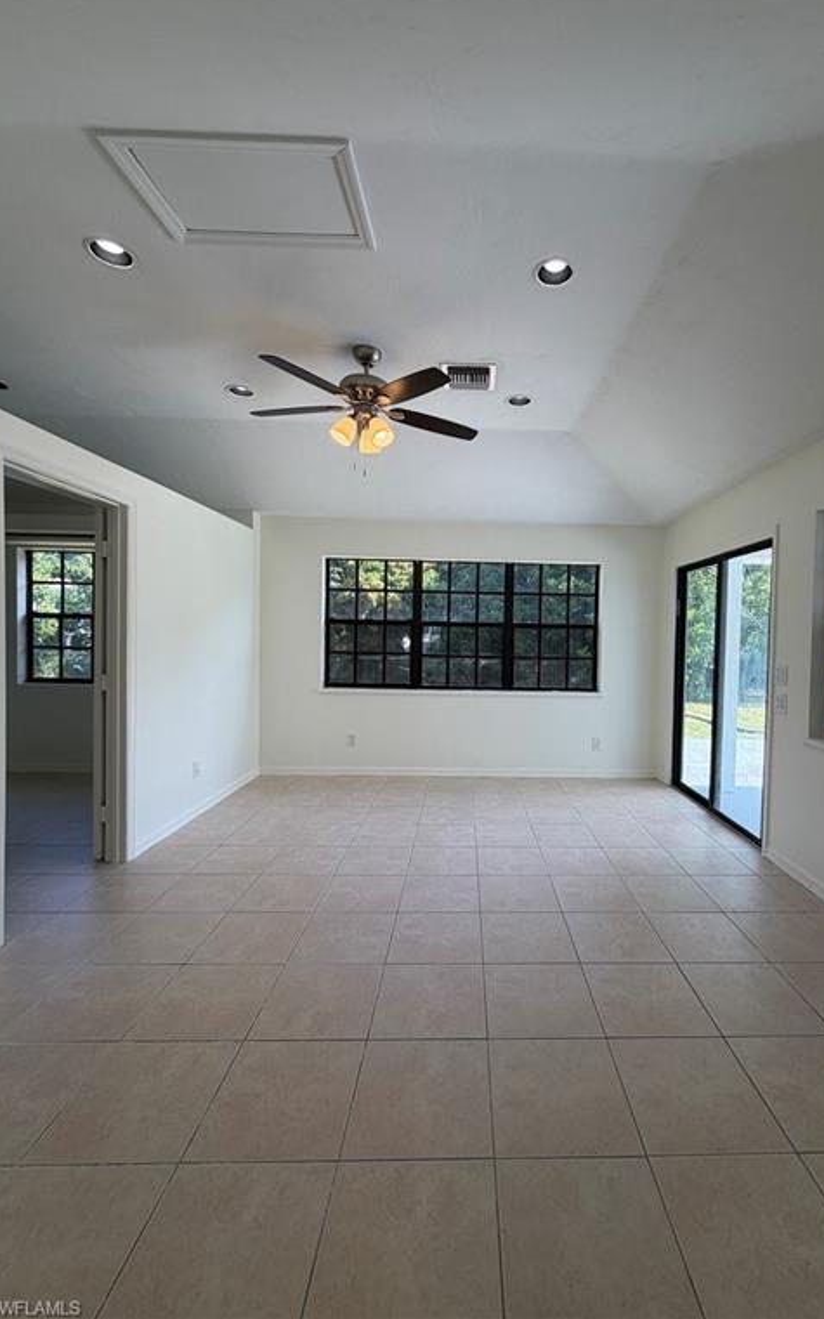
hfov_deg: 74.2
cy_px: 654
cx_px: 484
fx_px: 539
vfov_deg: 101.5
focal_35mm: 15
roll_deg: -1.1
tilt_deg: -2.5
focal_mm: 2.22
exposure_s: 1/145
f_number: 2.2
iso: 40
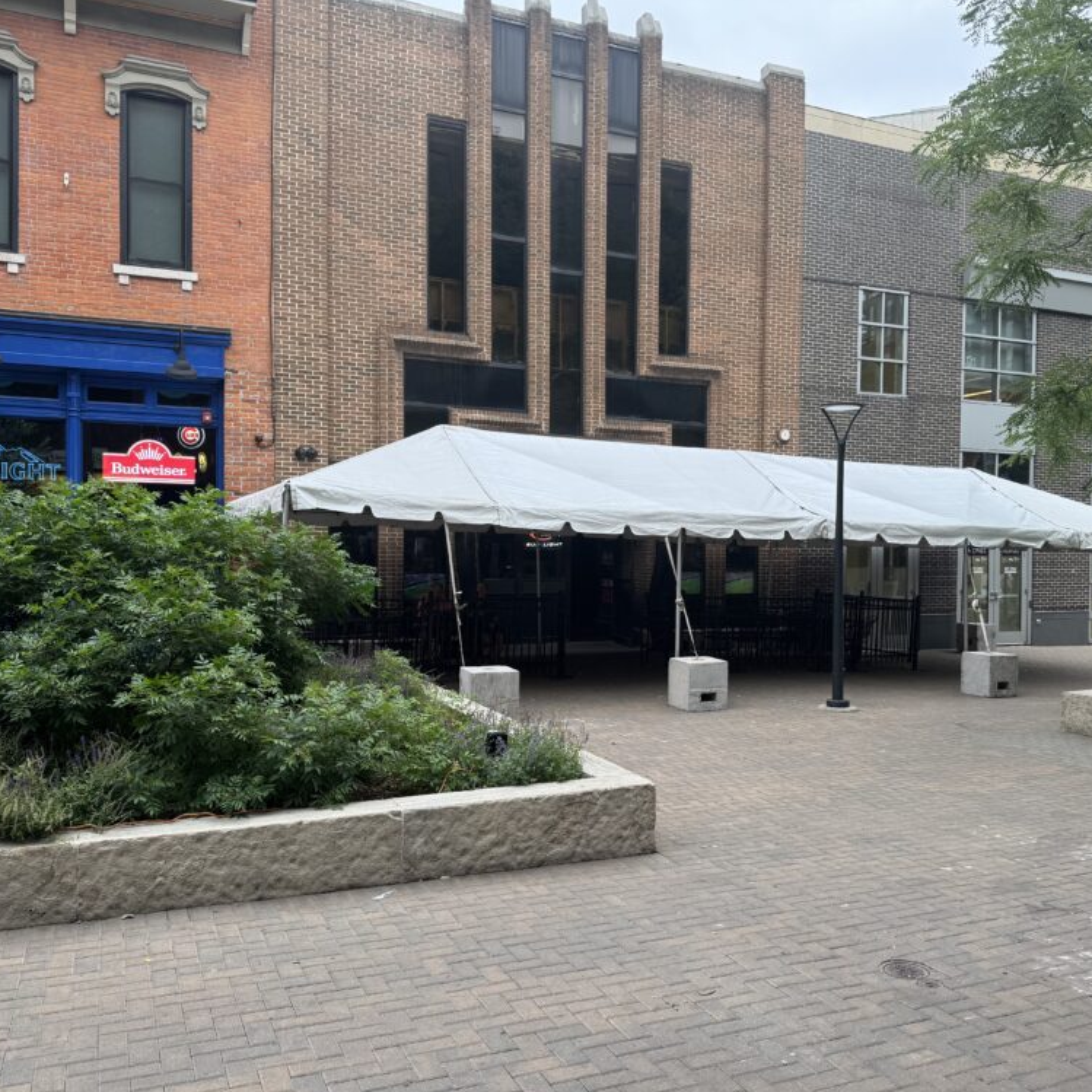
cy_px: 557
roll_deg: -0.7
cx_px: 617
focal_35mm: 29
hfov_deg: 55.5
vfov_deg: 55.6
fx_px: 1035
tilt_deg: -0.8
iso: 50
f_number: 1.78
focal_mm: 6.76
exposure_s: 1/123
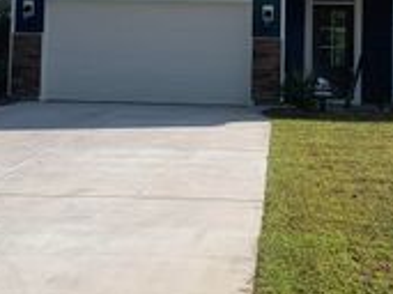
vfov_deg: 19.1
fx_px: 862
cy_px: 40
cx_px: 230
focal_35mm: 76
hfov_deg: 25.6
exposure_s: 1/3185
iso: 25
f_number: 1.8
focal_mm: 4.25
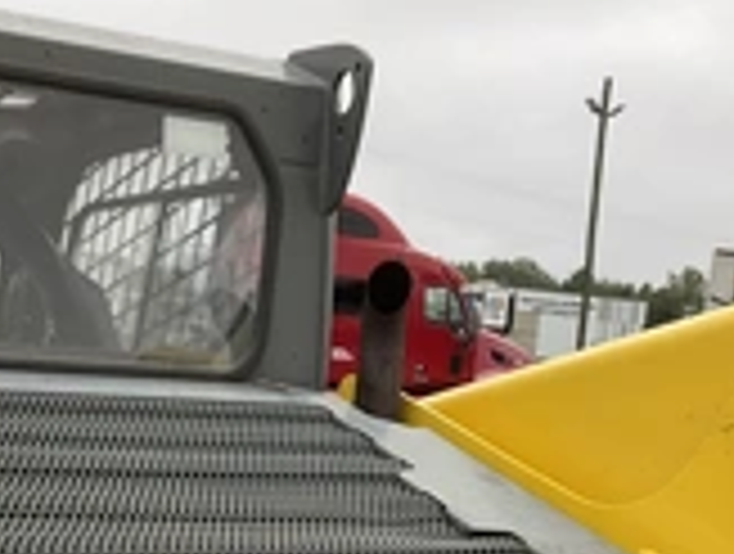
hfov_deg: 27.2
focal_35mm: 71
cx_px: 261
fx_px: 1509
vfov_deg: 19.8
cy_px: 626
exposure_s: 1/122
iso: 32
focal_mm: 3
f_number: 1.8
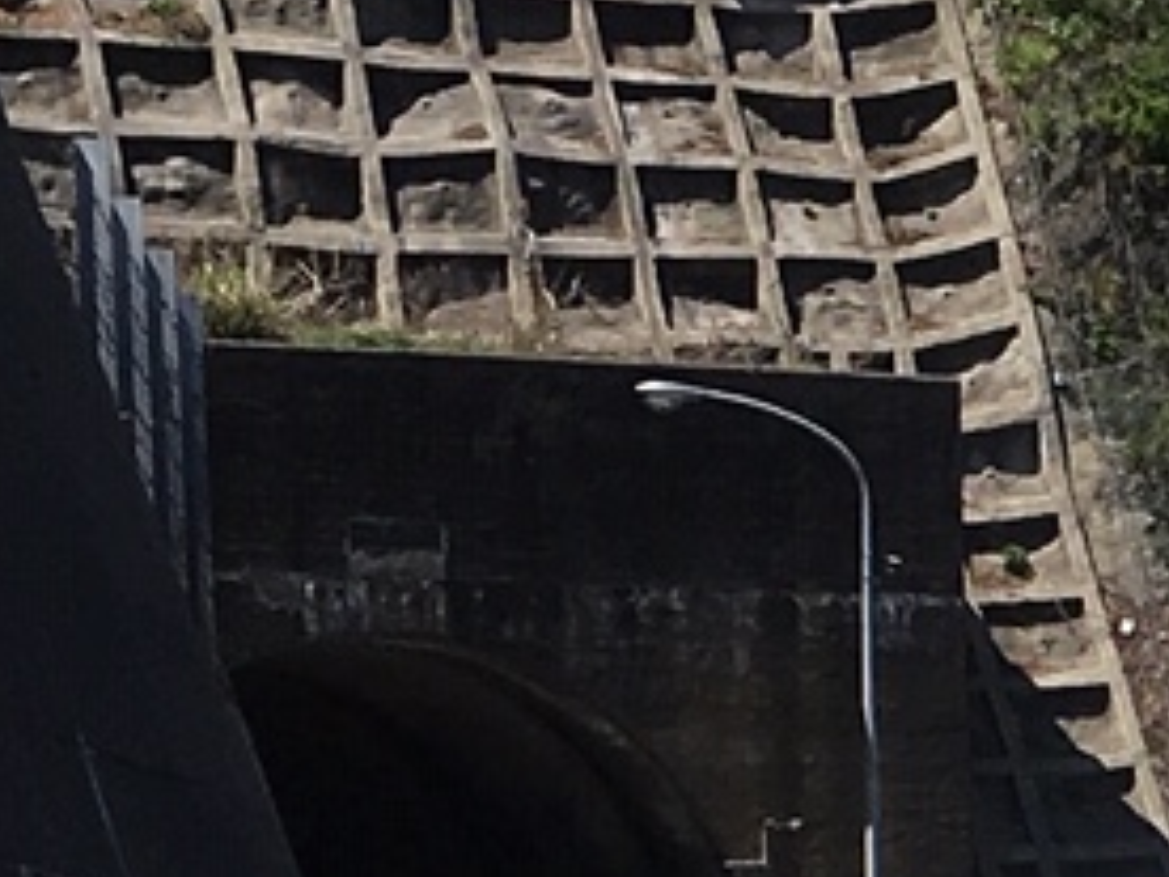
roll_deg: +2.2
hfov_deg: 8.8
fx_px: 7159
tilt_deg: -3.2
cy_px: 1356
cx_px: 2346
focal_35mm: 212
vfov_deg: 6.9
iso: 25
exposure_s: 1/1876
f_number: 2.2
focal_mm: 4.15
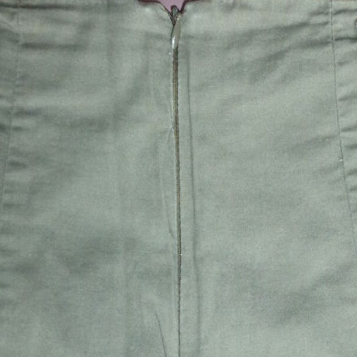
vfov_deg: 34.7
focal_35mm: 49
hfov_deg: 34.5
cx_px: 229
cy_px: 171
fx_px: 572
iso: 800
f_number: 3.3
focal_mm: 4.3
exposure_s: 1/60
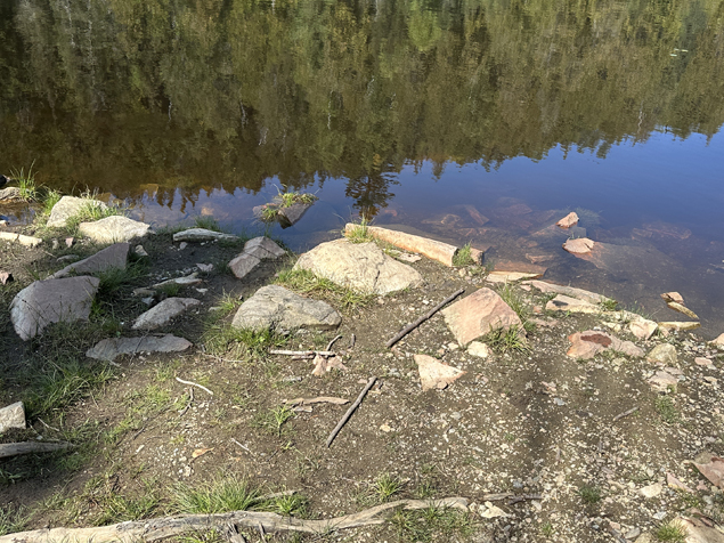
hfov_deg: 54.0
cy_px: 217
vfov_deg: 41.6
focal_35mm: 34
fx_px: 711
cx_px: 366
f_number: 1.78
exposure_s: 1/1433
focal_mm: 6.86
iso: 80
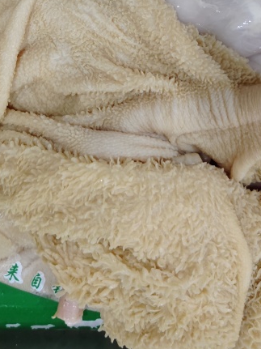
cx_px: 114
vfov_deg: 28.9
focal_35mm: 57
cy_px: -77
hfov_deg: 25.6
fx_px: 573
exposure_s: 1/50
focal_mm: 5.56
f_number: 1.88
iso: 783
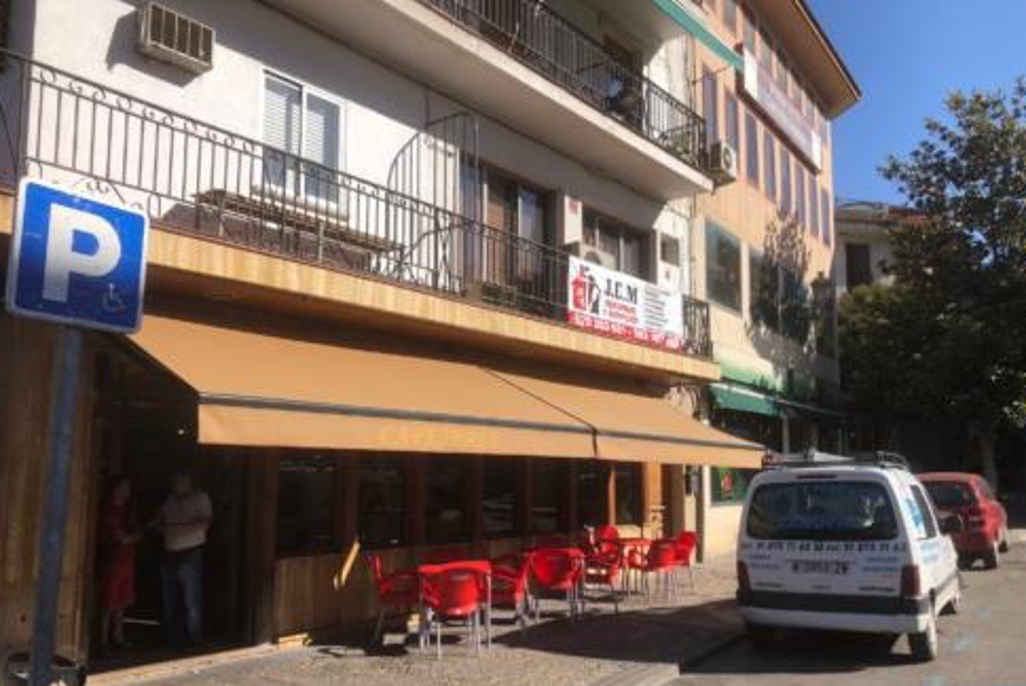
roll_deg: -1.4
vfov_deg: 43.5
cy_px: 395
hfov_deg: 61.9
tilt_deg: +7.6
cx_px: 503
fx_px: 855
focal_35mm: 30
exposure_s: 1/1919
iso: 20
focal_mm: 3.99
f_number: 1.8
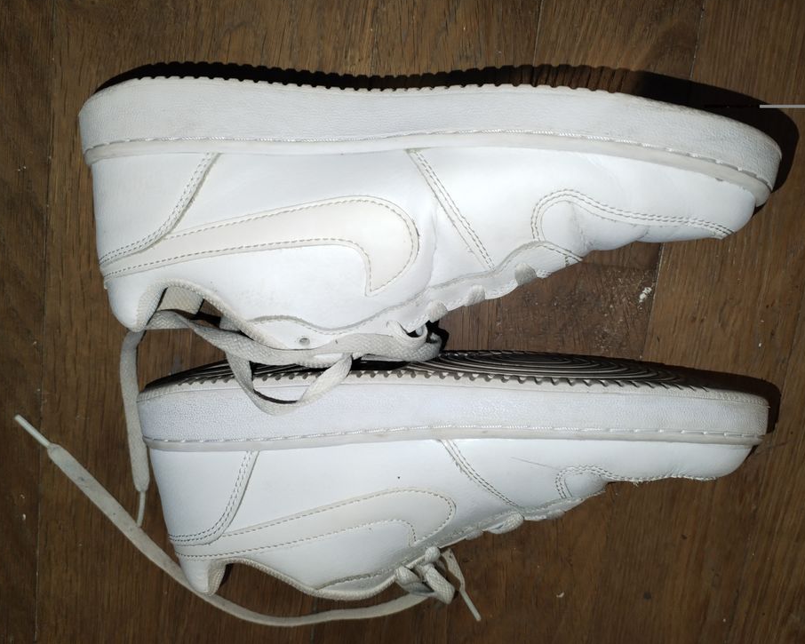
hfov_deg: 62.2
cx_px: 420
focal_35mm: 28
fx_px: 667
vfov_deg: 51.5
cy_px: 327
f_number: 1.8
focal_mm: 4.75
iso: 368
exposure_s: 1/33.3
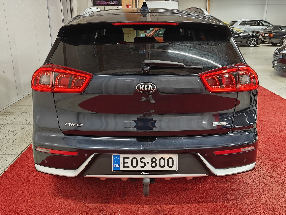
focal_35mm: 31
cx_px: 143
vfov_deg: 45.4
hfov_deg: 58.4
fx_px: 256
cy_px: 108
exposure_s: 1/50
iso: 100
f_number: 1.8
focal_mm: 5.59
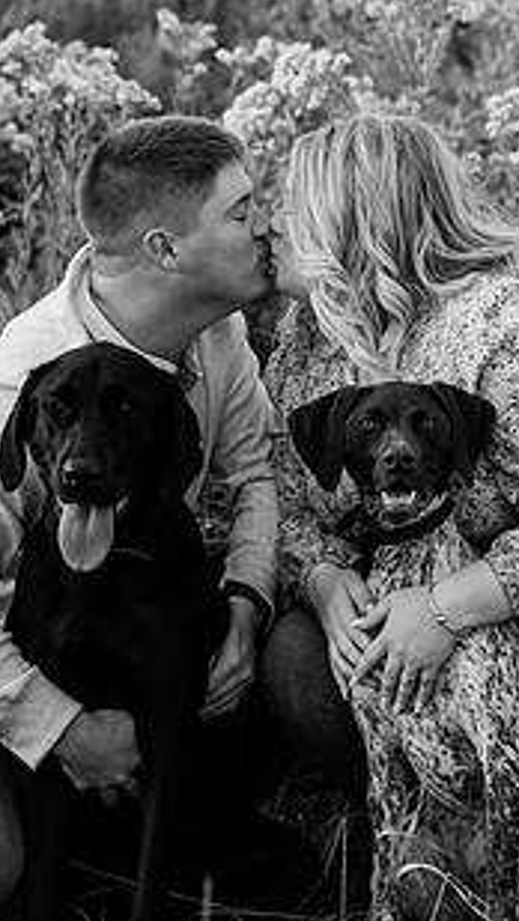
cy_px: 568
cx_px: 216
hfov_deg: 9.6
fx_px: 3105
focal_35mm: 127
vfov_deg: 16.9
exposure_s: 1/400
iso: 250
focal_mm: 58
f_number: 3.5
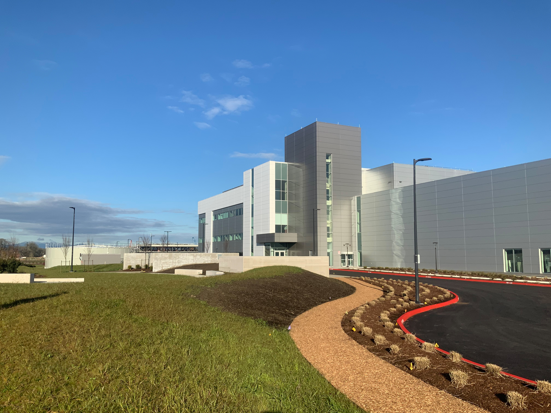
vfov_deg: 48.2
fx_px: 462
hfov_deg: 61.7
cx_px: 276
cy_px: 206
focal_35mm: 29
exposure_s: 1/2227
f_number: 1.8
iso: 16
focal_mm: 3
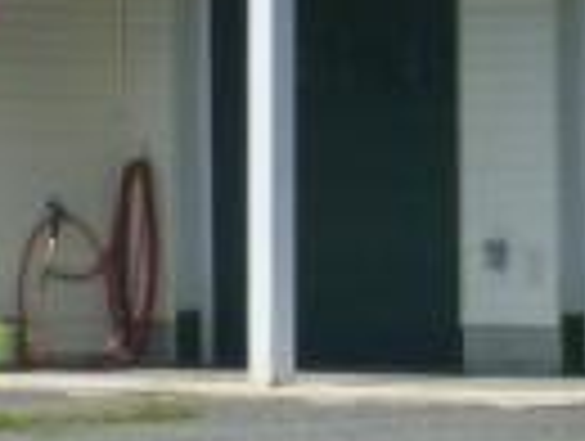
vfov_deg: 4.9
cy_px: 94
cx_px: 1616
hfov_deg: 6.1
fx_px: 5198
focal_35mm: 307
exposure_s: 1/1000
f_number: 3.9
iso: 100
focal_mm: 6.9
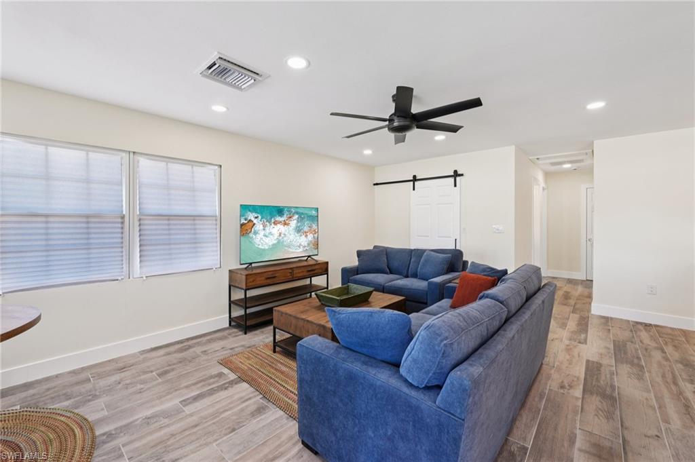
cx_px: 348
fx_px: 270
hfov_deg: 104.3
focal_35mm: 14
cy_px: 231
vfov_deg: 81.1
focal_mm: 14
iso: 400
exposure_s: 1/25
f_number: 8
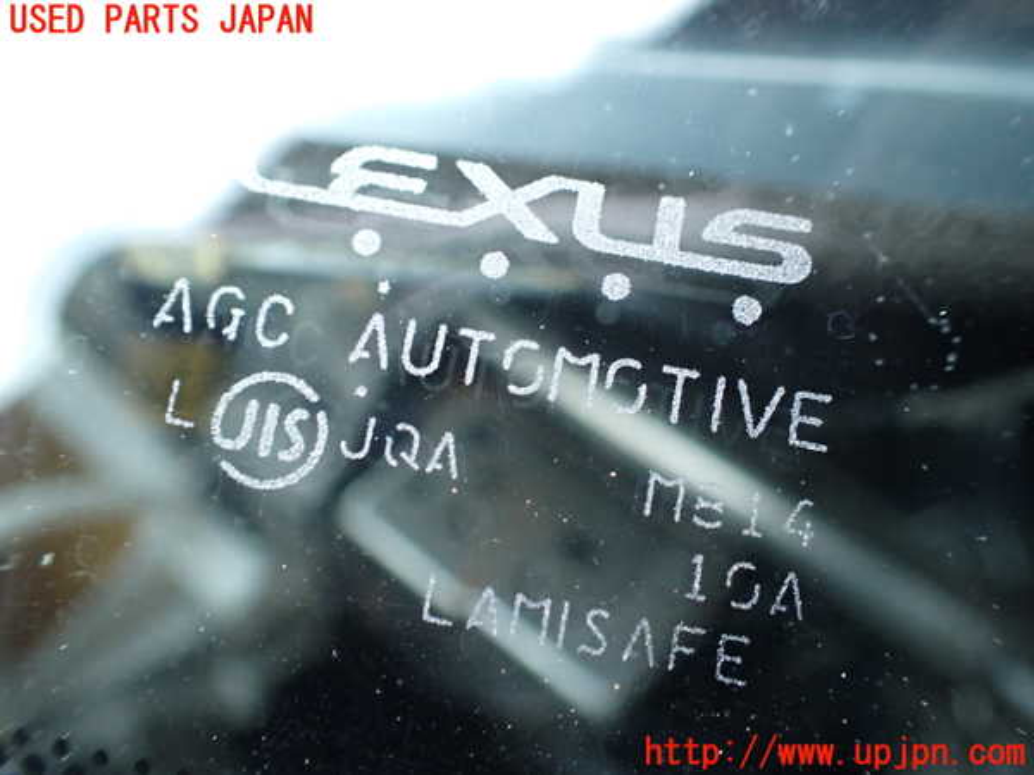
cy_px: 388
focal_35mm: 30
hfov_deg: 60.0
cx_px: 517
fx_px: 896
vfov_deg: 46.8
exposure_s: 1/125
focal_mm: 5.4
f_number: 2.3
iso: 320
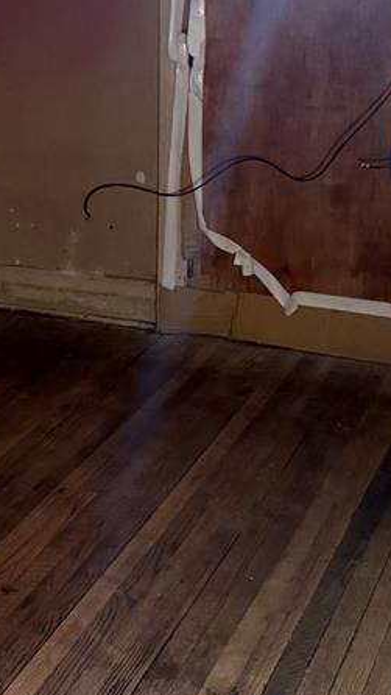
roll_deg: +2.1
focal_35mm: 60
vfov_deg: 34.8
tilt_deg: -16.9
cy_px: 295
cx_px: 31
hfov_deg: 19.6
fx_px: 1105
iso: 1000
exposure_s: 1/30
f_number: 1.78
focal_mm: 6.76
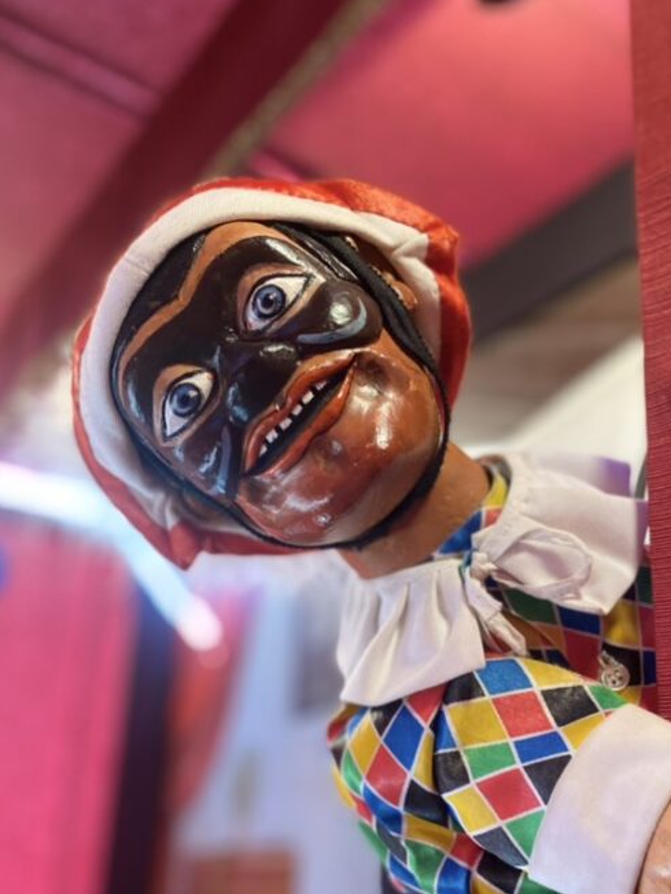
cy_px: 621
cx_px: 431
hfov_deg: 38.4
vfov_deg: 49.0
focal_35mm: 37
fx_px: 956
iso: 160
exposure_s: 1/50
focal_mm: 4.25
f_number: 1.8
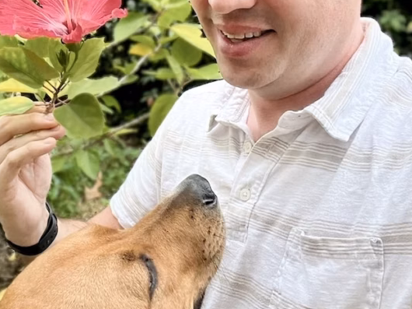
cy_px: 41
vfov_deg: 24.6
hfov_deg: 32.3
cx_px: 80
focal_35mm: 58
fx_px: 690
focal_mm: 2.71
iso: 50
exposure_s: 1/133
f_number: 2.2
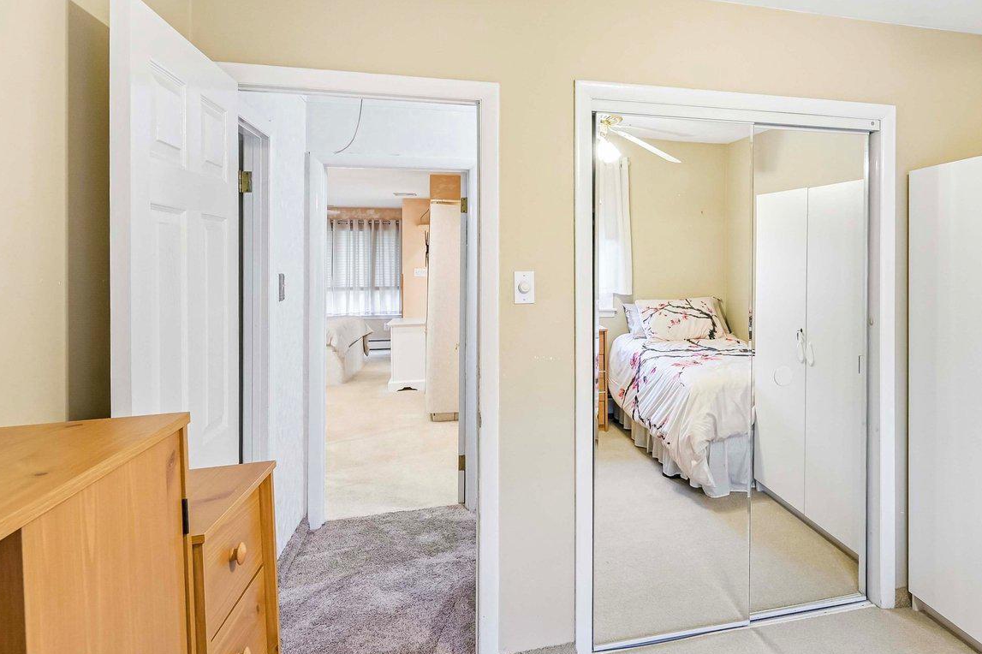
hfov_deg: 68.8
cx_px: 680
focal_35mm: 25
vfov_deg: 51.1
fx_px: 682
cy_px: 282
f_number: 8
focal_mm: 14
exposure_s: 1/6
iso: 400
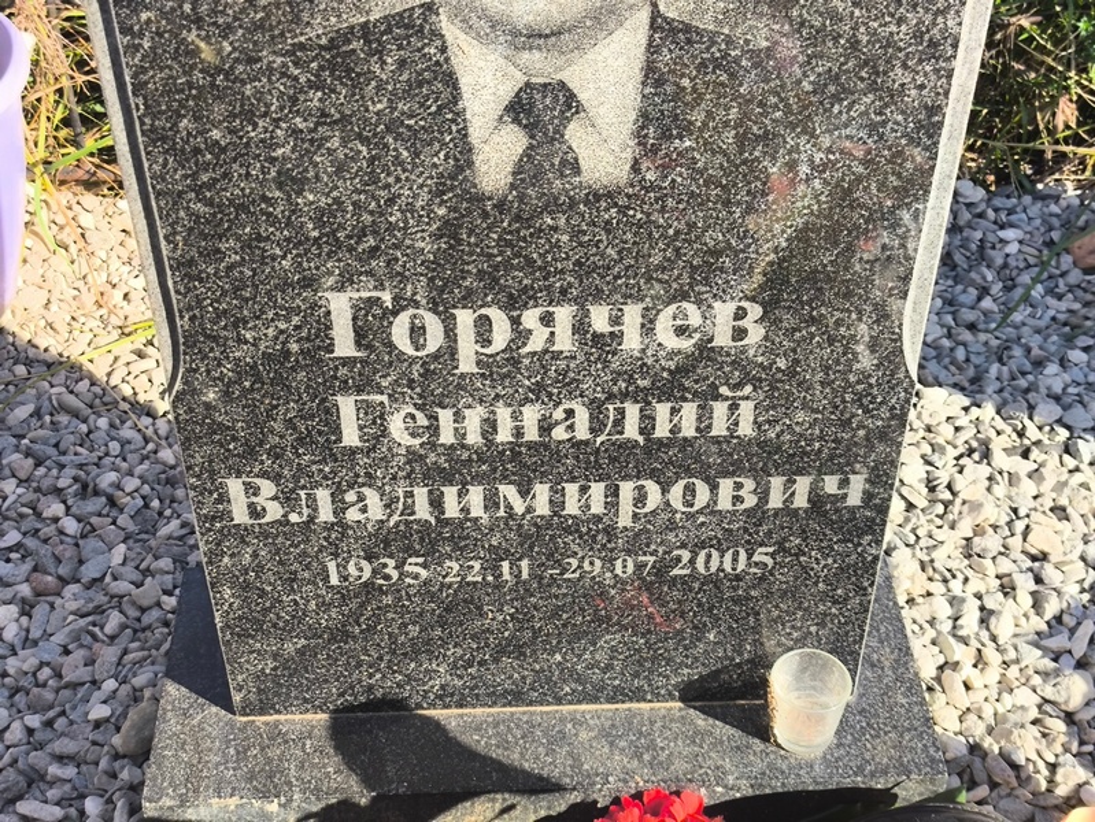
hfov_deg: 38.2
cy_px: 411
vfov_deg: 29.1
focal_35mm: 50
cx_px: 548
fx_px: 1582
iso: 50
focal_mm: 4.71
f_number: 1.7
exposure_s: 1/579
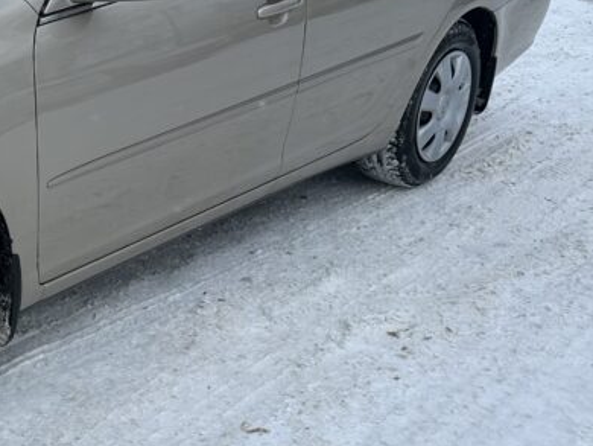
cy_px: 256
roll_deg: +1.6
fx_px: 1080
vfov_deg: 23.3
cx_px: -76
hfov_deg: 27.8
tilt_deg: -22.2
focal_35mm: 63
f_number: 1.78
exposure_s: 1/1412
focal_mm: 6.86
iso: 80
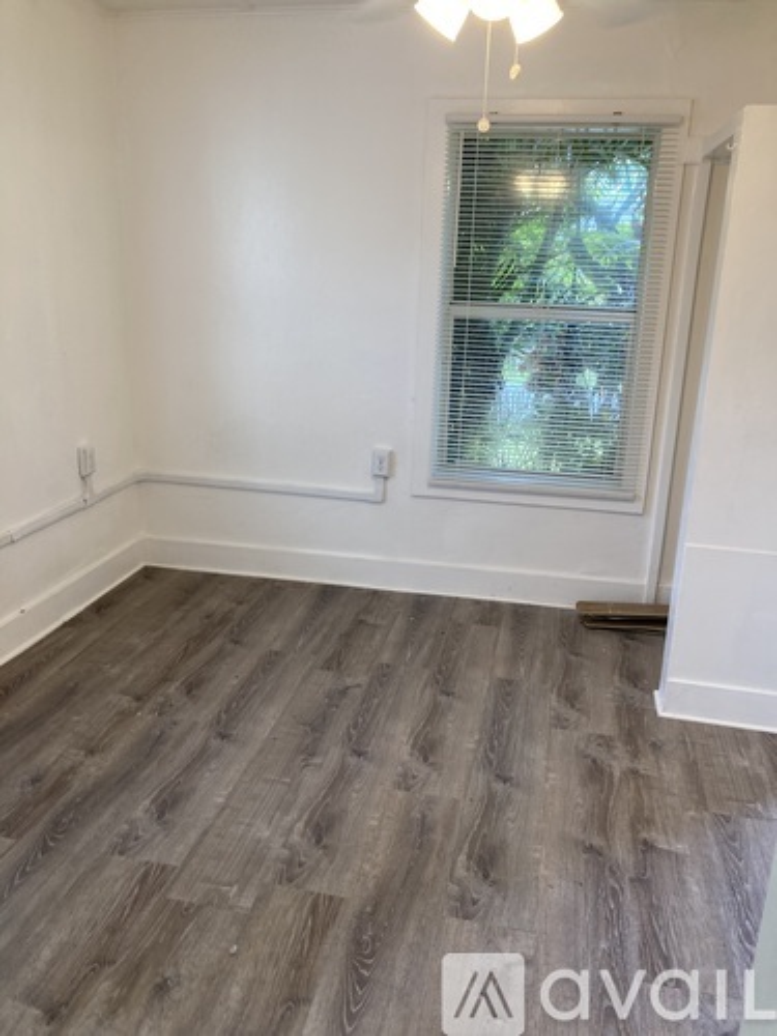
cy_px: 518
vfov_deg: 63.4
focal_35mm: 28
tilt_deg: -16.9
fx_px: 838
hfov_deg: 49.7
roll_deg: -2.2
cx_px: 388
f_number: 1.8
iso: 50
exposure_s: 1/60
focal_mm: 3.99
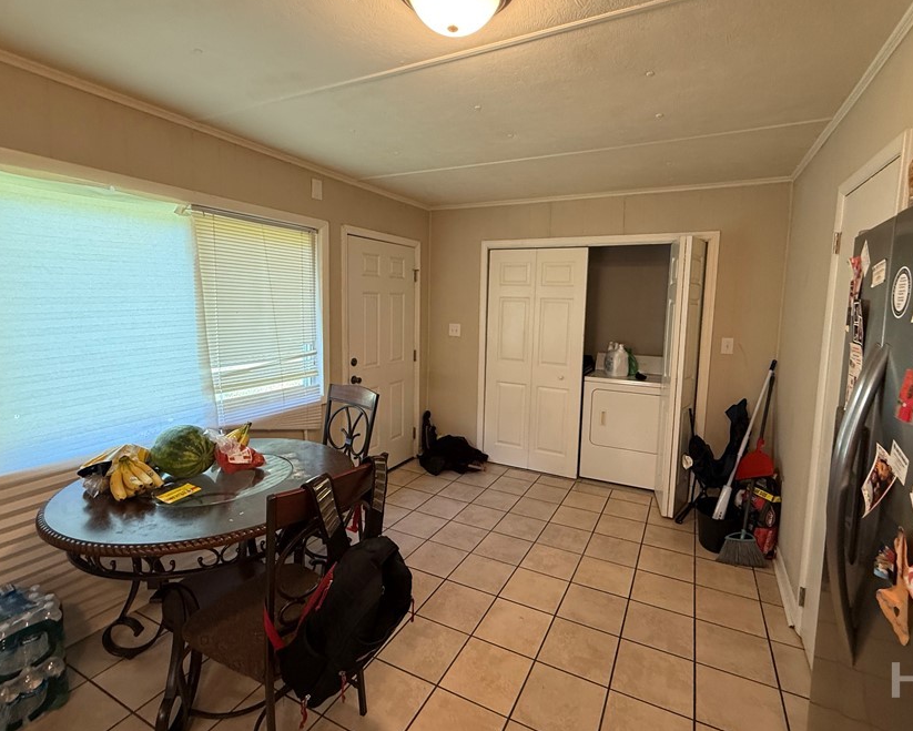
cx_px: 476
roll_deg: -1.2
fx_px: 460
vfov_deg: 76.9
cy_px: 343
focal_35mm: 17
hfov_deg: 89.6
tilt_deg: -4.1
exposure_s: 1/60
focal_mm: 2.22
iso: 250
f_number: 2.2
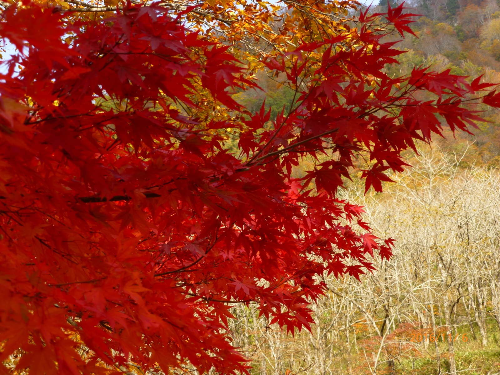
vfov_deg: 22.3
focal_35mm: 66
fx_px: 953
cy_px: 188
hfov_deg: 29.4
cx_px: 250
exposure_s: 1/160
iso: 100
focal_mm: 11.7
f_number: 4.9
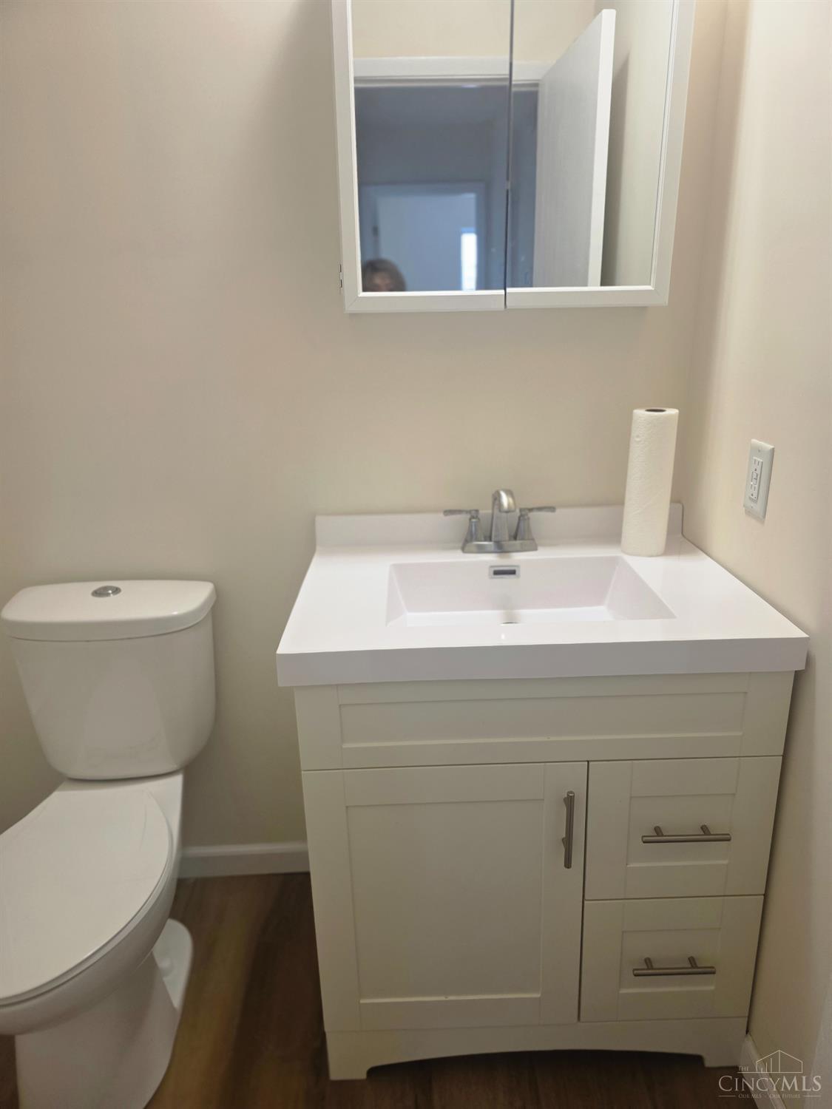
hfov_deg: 58.9
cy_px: 554
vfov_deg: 73.9
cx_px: 416
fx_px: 737
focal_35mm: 23
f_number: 1.7
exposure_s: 1/120
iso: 250
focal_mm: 6.3
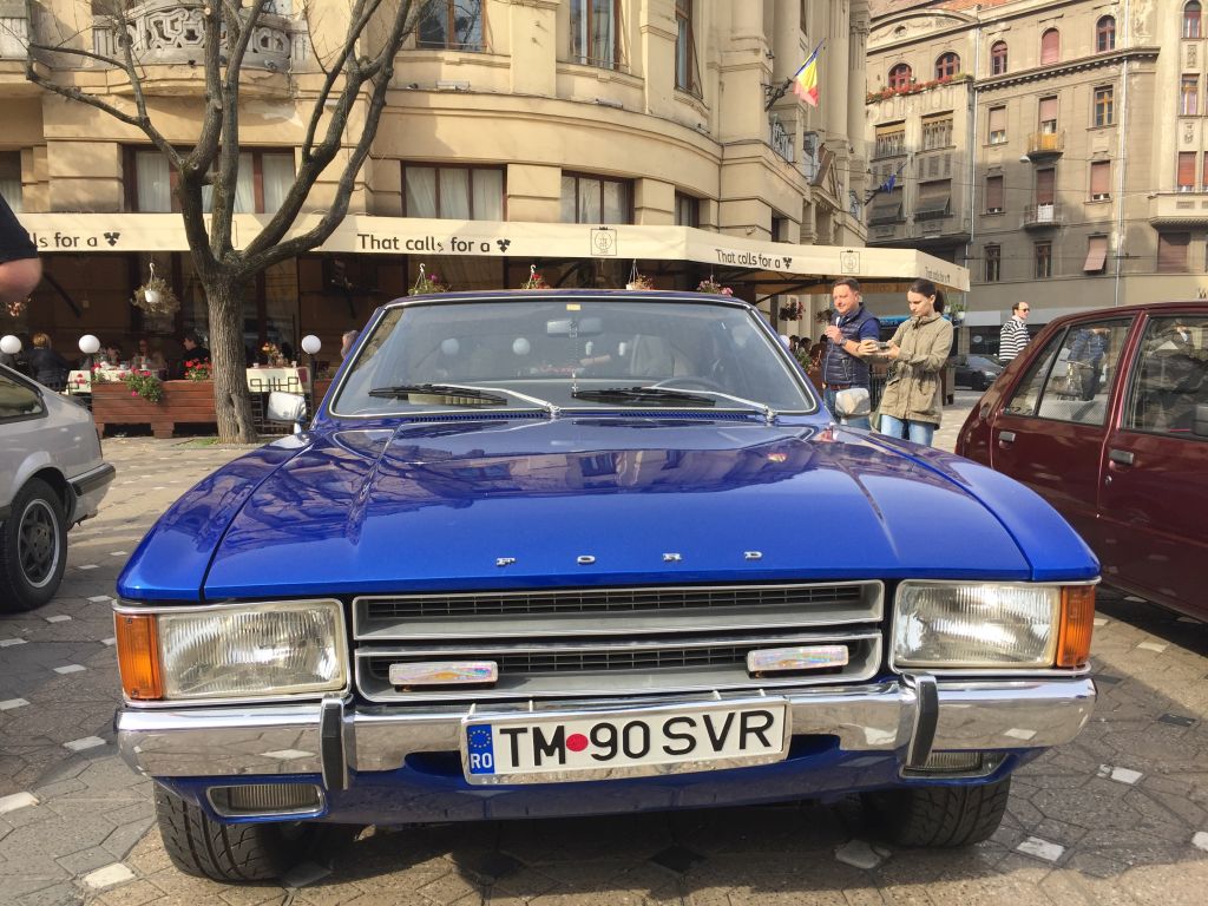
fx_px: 1012
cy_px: 453
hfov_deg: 61.7
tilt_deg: -5.4
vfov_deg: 48.2
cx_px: 604
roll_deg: +0.1
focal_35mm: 29
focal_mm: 4.15
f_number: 2.2
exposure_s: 1/860
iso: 32
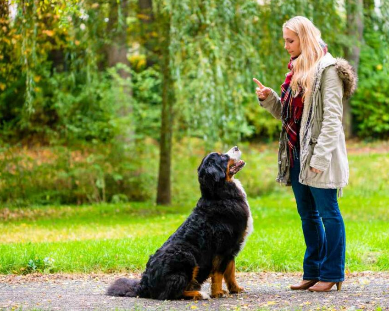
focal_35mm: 119
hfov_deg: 16.2
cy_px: 156
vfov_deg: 13.0
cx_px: 215
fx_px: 1371
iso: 640
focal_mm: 105
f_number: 3.2
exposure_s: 1/320
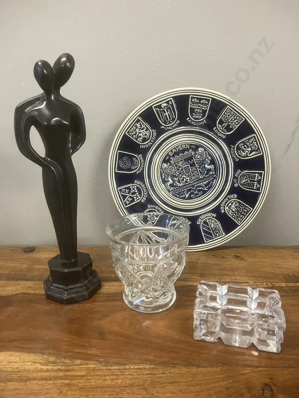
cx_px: 150
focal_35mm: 28
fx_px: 322
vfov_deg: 63.4
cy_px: 199
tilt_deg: -16.3
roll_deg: +0.8
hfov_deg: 49.7
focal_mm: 3.99
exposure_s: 1/50
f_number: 1.8
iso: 320
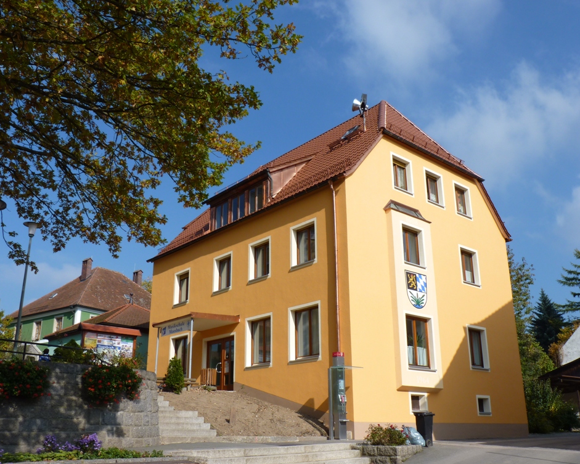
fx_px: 584
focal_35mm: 34
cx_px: 290
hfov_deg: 52.8
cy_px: 233
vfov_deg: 43.4
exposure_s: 1/400
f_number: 5.6
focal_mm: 5.8
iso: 80
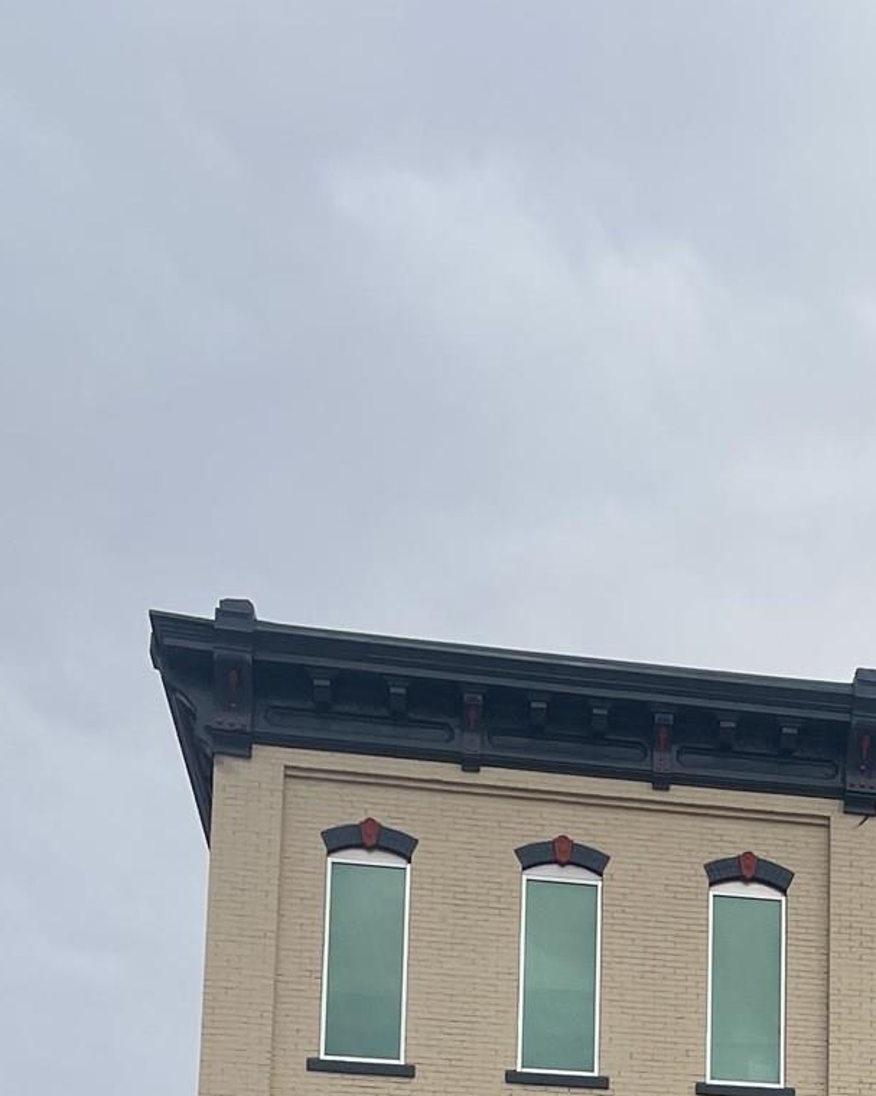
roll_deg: +0.7
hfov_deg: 18.7
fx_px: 2496
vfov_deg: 22.4
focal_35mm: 77
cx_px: 1090
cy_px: 1383
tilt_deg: +10.9
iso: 32
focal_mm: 4.2
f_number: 1.6
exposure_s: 1/3861
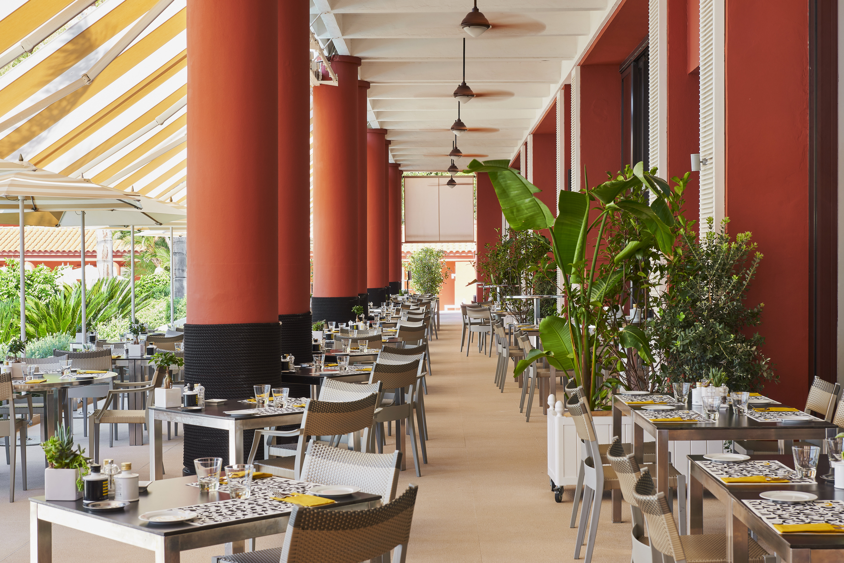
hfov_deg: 36.2
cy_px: 282
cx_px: 422
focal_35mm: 55
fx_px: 1290
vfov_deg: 24.6
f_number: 13
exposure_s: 1/13
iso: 100
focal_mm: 55
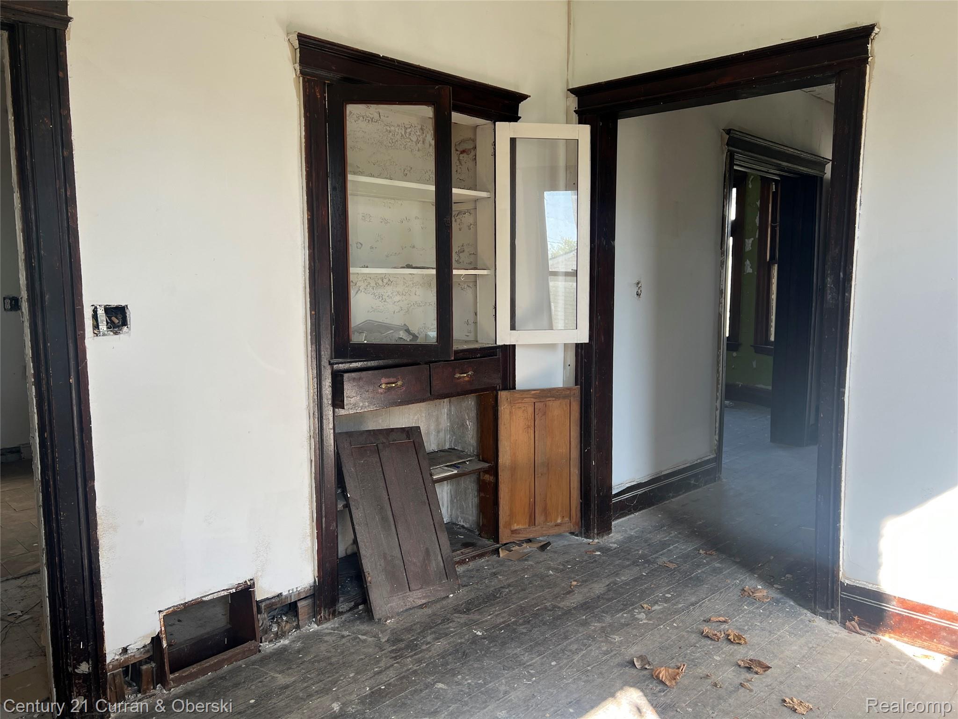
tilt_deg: -6.1
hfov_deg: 67.3
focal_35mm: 26
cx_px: 479
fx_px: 720
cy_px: 360
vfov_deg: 53.1
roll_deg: +0.0
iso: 32
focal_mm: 5.7
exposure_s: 1/131
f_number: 1.5
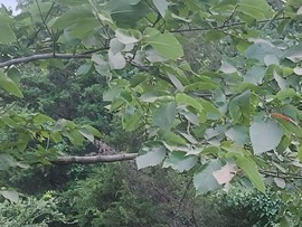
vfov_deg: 15.6
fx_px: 795
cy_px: 276
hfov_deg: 21.1
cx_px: 273
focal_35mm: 91
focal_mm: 5.23
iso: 200
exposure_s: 1/50
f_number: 1.8
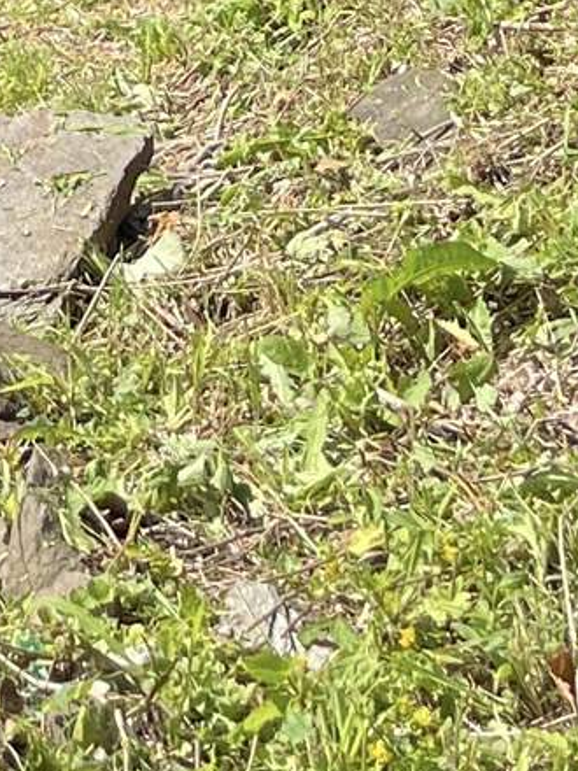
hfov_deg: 10.2
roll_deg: -3.0
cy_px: -1151
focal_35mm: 136
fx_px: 3028
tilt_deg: +4.1
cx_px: -496
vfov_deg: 11.6
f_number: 1.6
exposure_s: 1/1212
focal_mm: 5.1
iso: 50
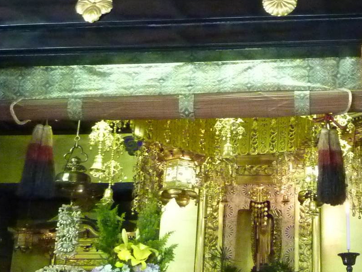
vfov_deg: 22.9
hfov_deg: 29.7
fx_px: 669
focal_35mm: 64
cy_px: 102
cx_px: 276
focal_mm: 4.1
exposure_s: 1/20
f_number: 3.3
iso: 800
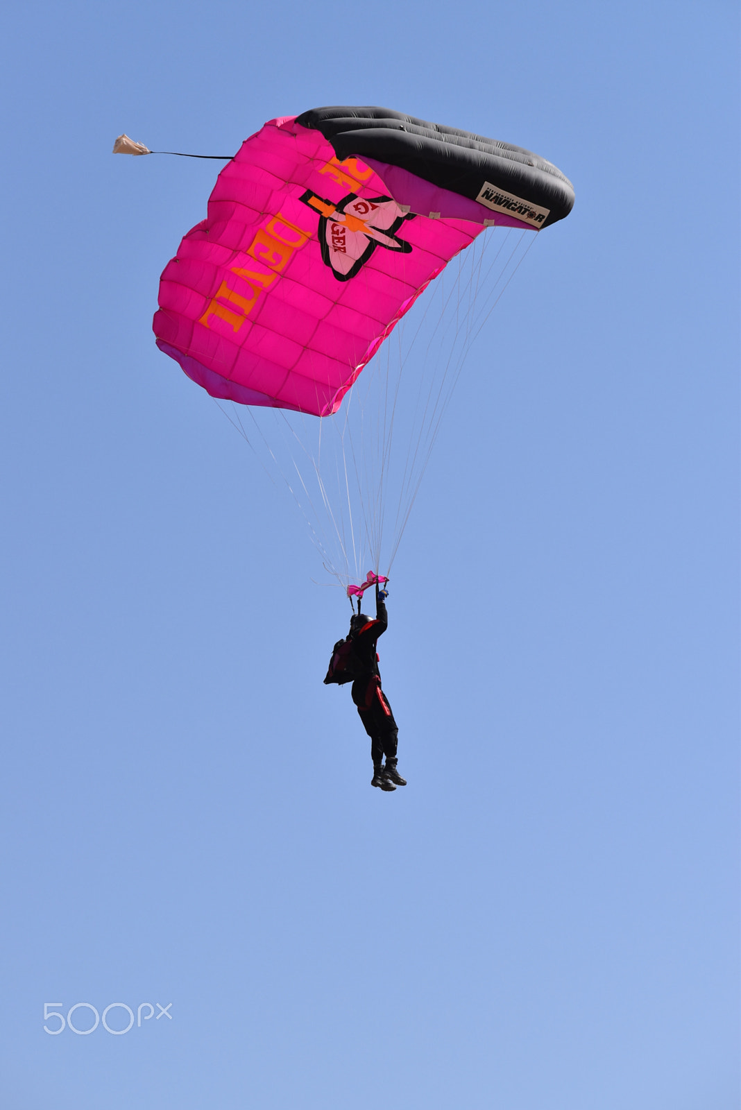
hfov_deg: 9.0
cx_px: 370
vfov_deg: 13.4
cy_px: 555
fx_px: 4719
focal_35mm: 153
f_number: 7.1
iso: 400
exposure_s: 1/2000
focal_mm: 102
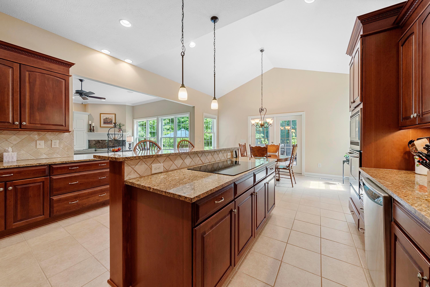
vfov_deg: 85.5
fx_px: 155
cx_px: 215
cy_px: 144
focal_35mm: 13
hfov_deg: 108.3
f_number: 9
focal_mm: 13
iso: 640
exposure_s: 1/4
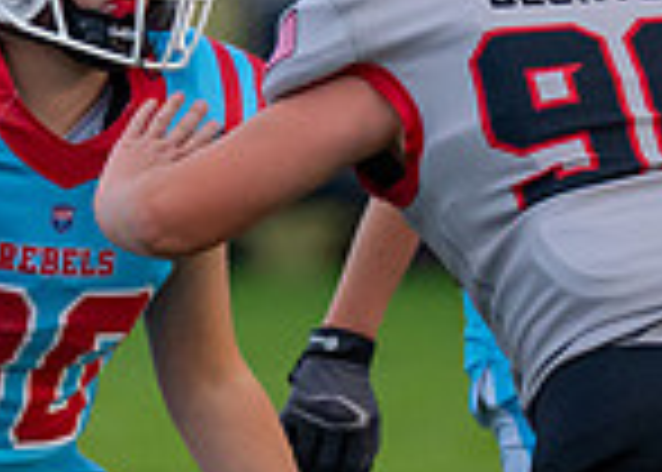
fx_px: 29274
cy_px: 417
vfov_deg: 0.9
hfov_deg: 1.3
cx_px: 366
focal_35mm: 1557
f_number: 2.8
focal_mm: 200
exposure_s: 1/1250
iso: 1000
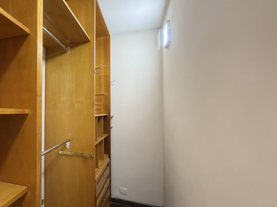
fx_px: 160
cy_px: 108
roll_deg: -0.8
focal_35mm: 20
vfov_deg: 65.9
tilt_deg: +1.7
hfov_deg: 77.8
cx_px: 82
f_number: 2.2
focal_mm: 2.22
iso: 250
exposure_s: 1/60
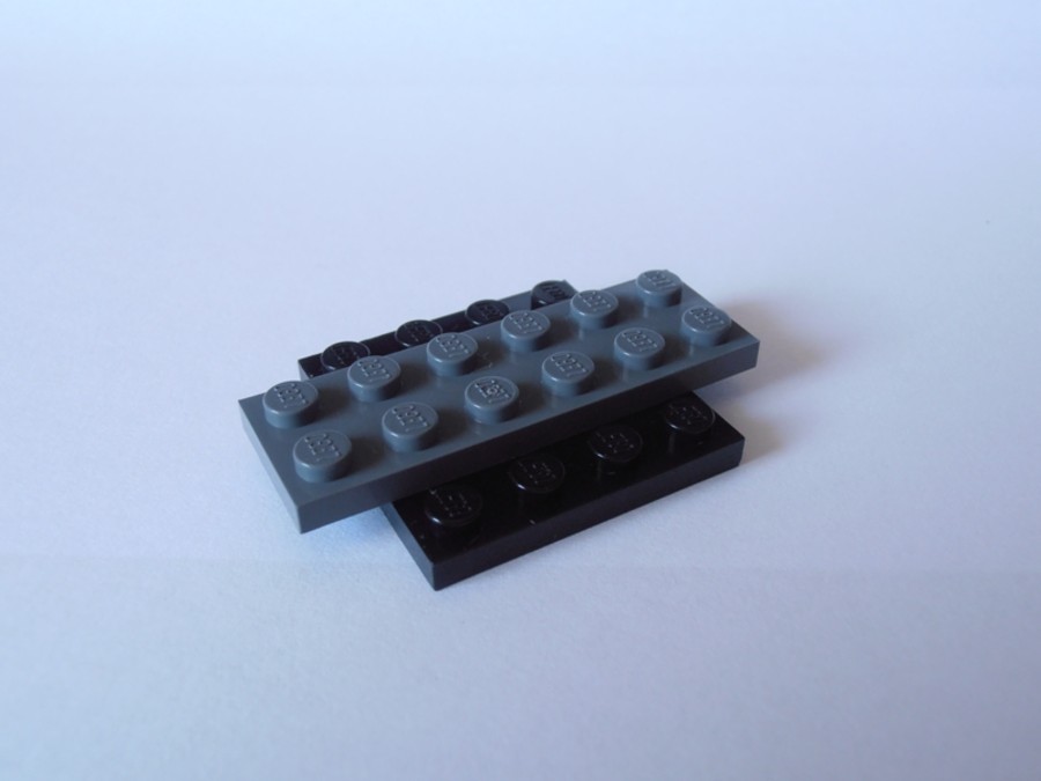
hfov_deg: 50.1
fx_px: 1113
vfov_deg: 38.7
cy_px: 390
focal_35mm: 37
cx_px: 520
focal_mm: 6.61
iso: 125
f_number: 3.9
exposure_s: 1/25
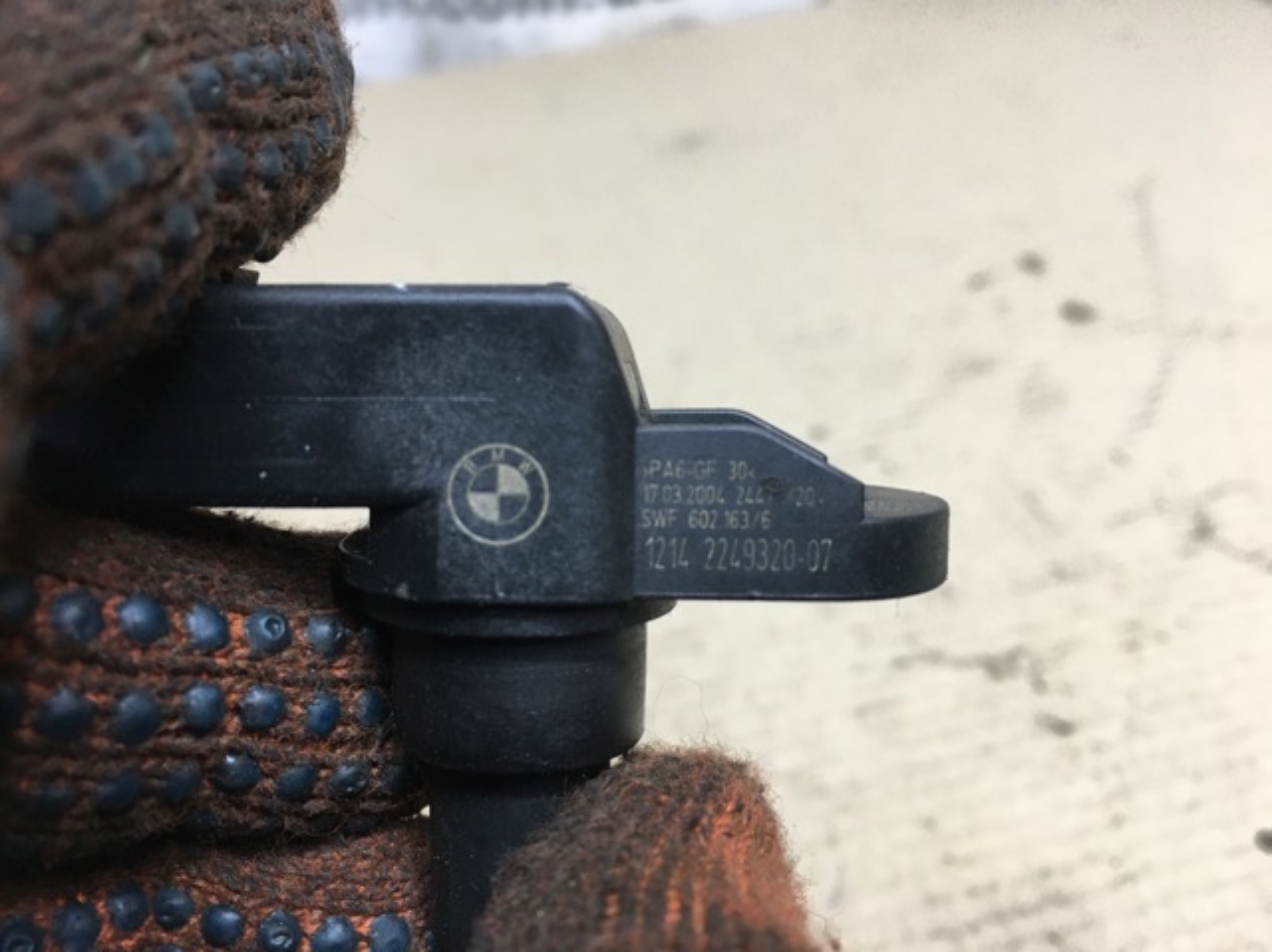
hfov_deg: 61.7
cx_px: 636
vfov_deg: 48.2
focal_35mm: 29
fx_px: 1065
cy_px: 476
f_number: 2.2
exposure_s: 1/33
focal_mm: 4.15
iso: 125
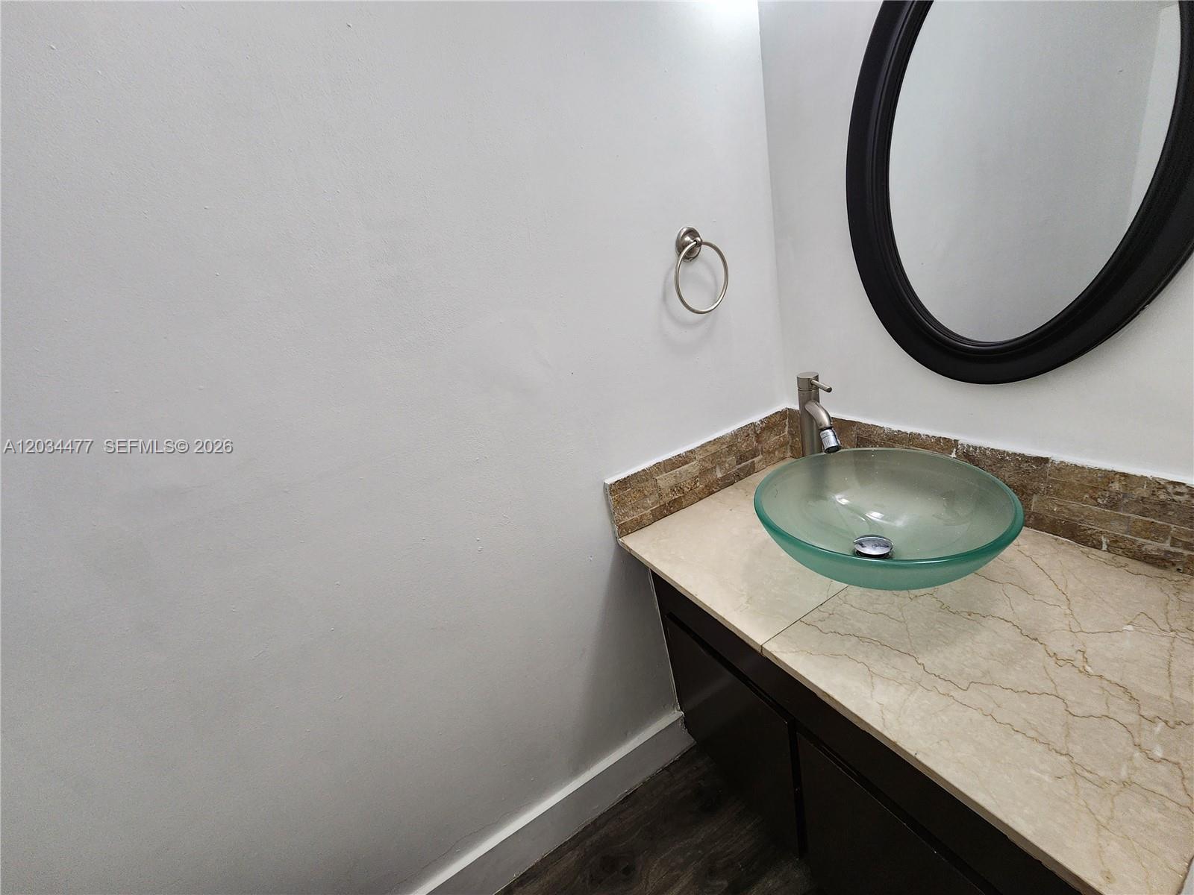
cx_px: 597
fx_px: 448
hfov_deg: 106.2
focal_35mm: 13
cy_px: 448
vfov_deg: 89.9
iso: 125
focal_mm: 2.2
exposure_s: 1/60
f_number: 2.2
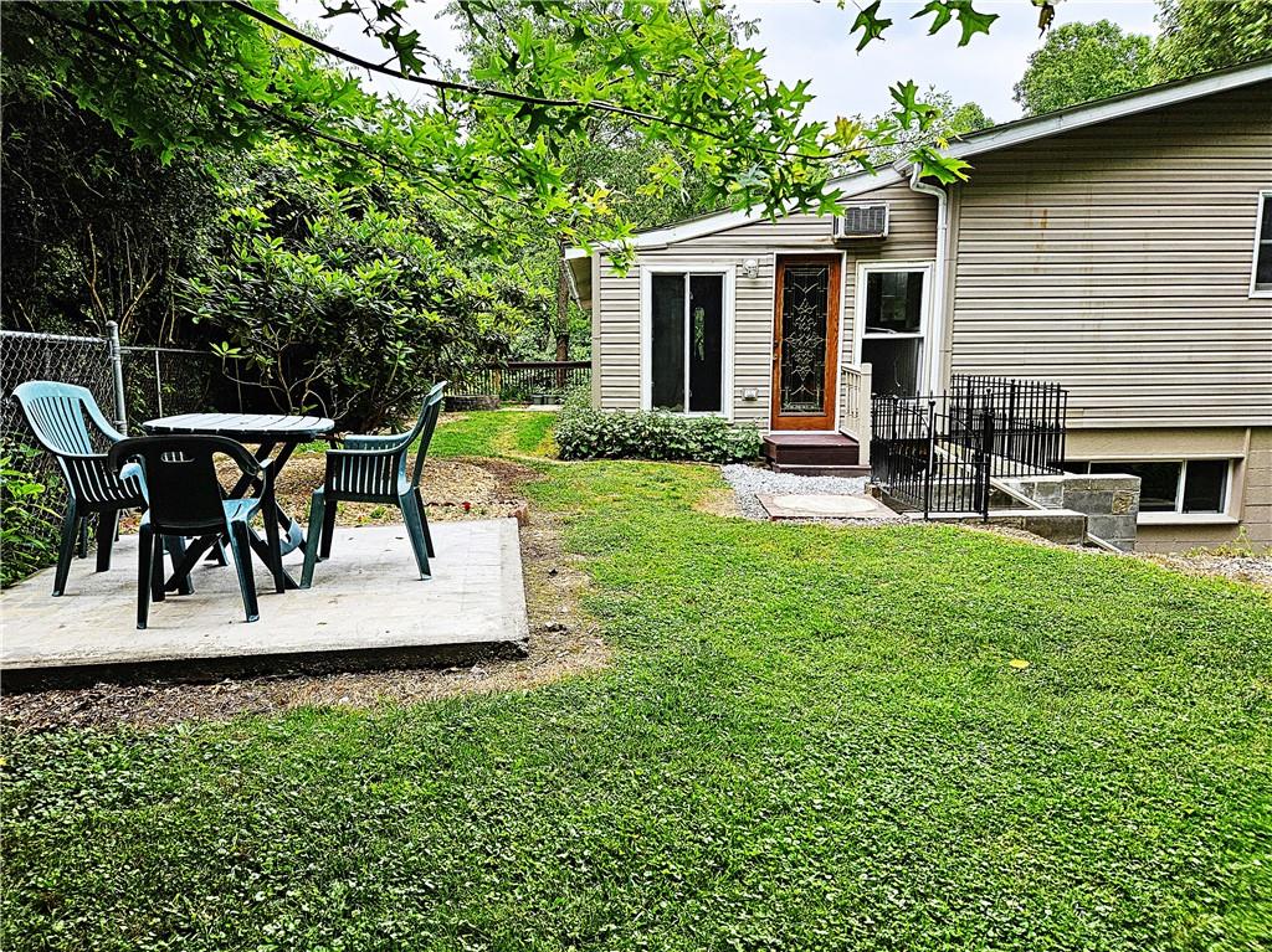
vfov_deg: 58.8
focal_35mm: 23
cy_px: 476
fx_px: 845
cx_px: 636
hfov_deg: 74.0
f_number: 1.8
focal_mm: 5.4
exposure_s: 1/180
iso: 80
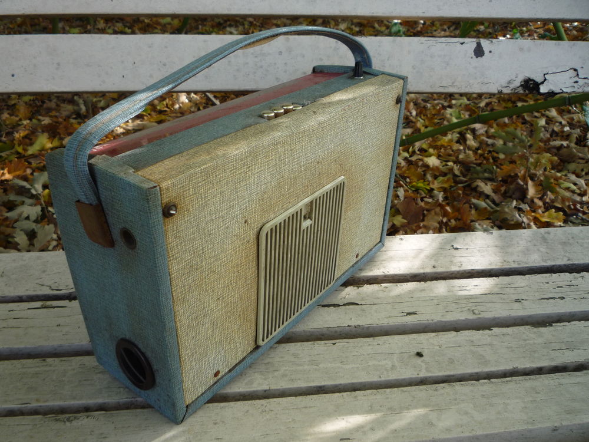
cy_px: 221
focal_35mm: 30
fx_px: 510
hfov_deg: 60.0
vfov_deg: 46.8
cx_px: 294
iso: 100
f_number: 3.3
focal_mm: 5.2
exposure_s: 1/50
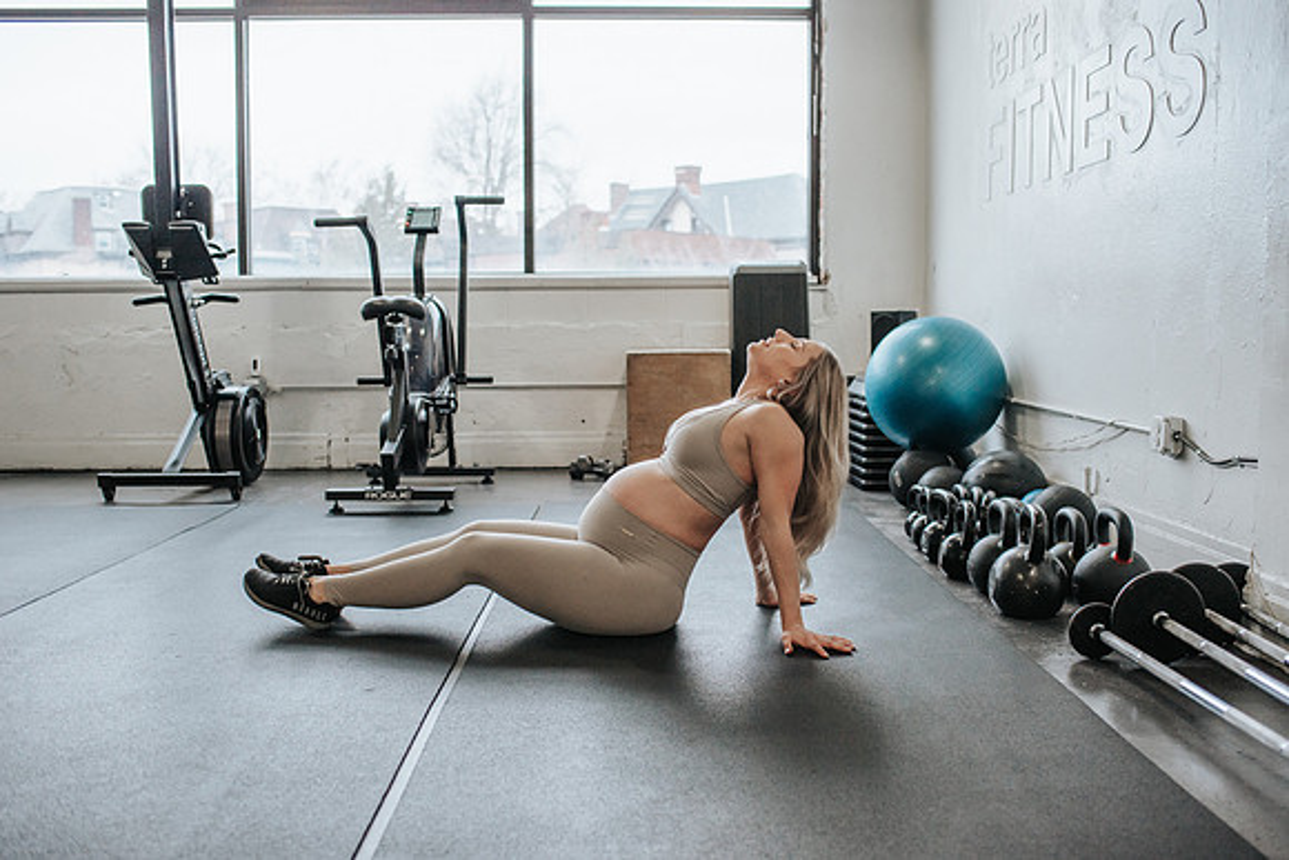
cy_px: 436
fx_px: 1304
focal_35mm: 36
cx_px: 667
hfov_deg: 52.6
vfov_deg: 36.5
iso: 800
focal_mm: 35
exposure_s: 1/250
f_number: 3.2
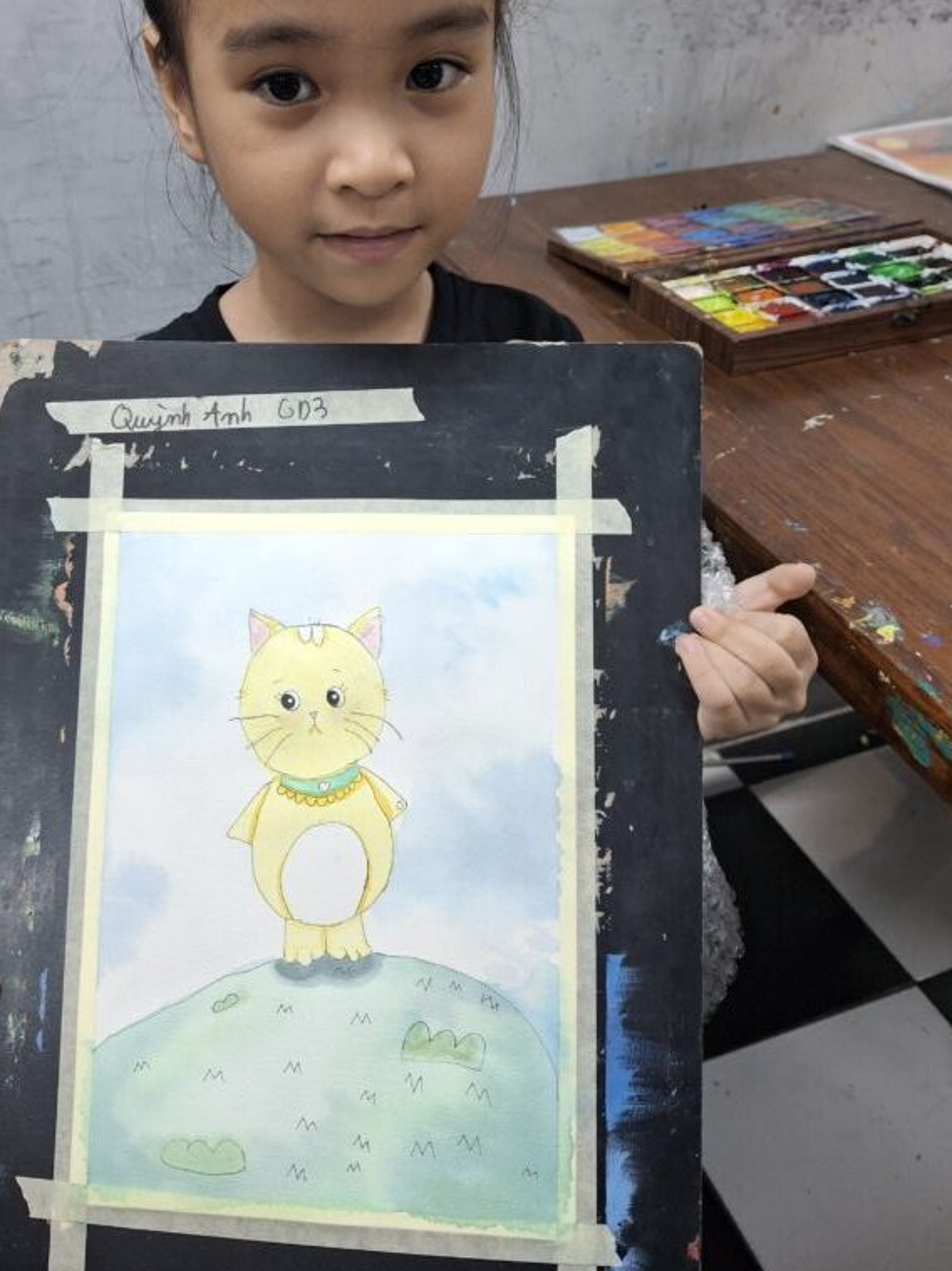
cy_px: 495
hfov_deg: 42.7
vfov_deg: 54.9
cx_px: 385
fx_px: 1211
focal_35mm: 33
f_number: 1.8
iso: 80
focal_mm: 4.69
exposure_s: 1/100
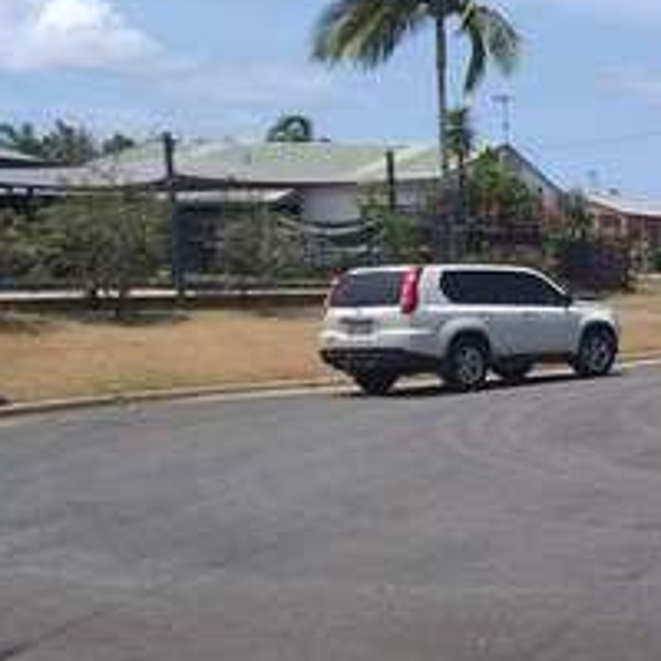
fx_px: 1491
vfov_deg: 25.0
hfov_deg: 21.5
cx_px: 952
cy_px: 324
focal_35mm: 69
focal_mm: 3.93
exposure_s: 1/1973
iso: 40
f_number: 1.7
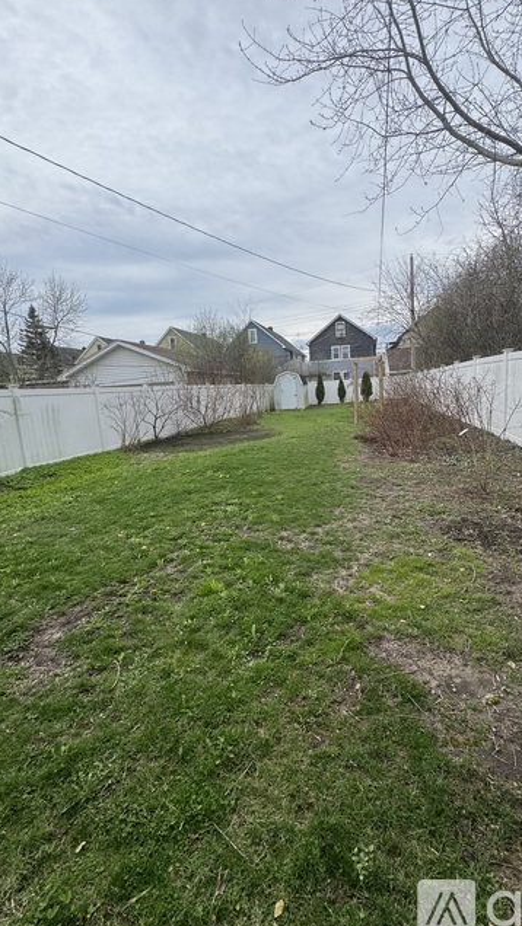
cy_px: 452
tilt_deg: -8.3
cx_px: 289
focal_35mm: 16
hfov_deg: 66.9
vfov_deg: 99.3
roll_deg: +3.3
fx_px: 394
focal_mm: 2.22
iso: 50
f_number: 2.2
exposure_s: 1/1789
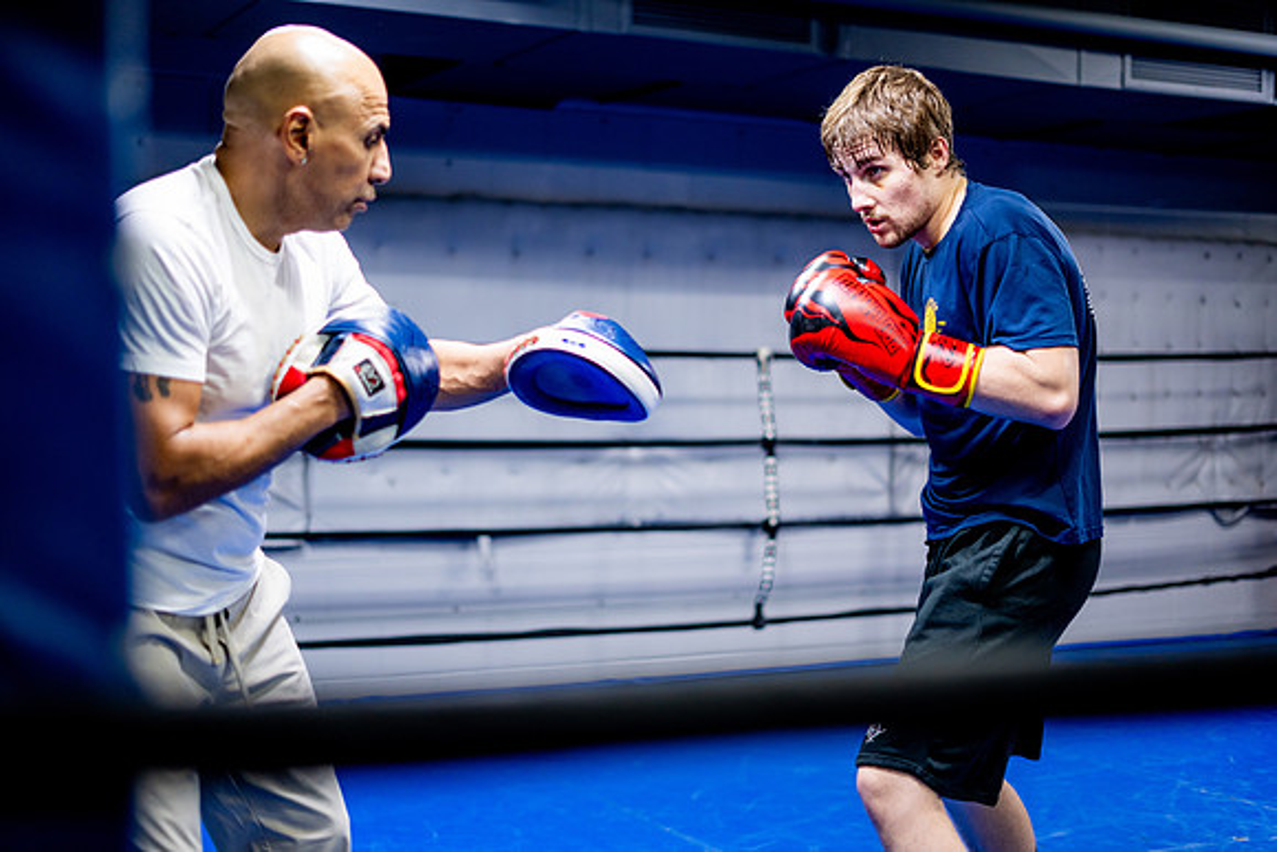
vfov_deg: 27.0
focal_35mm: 50
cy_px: 426
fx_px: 1774
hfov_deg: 39.6
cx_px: 638
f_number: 1.8
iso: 1000
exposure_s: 1/400
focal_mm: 50
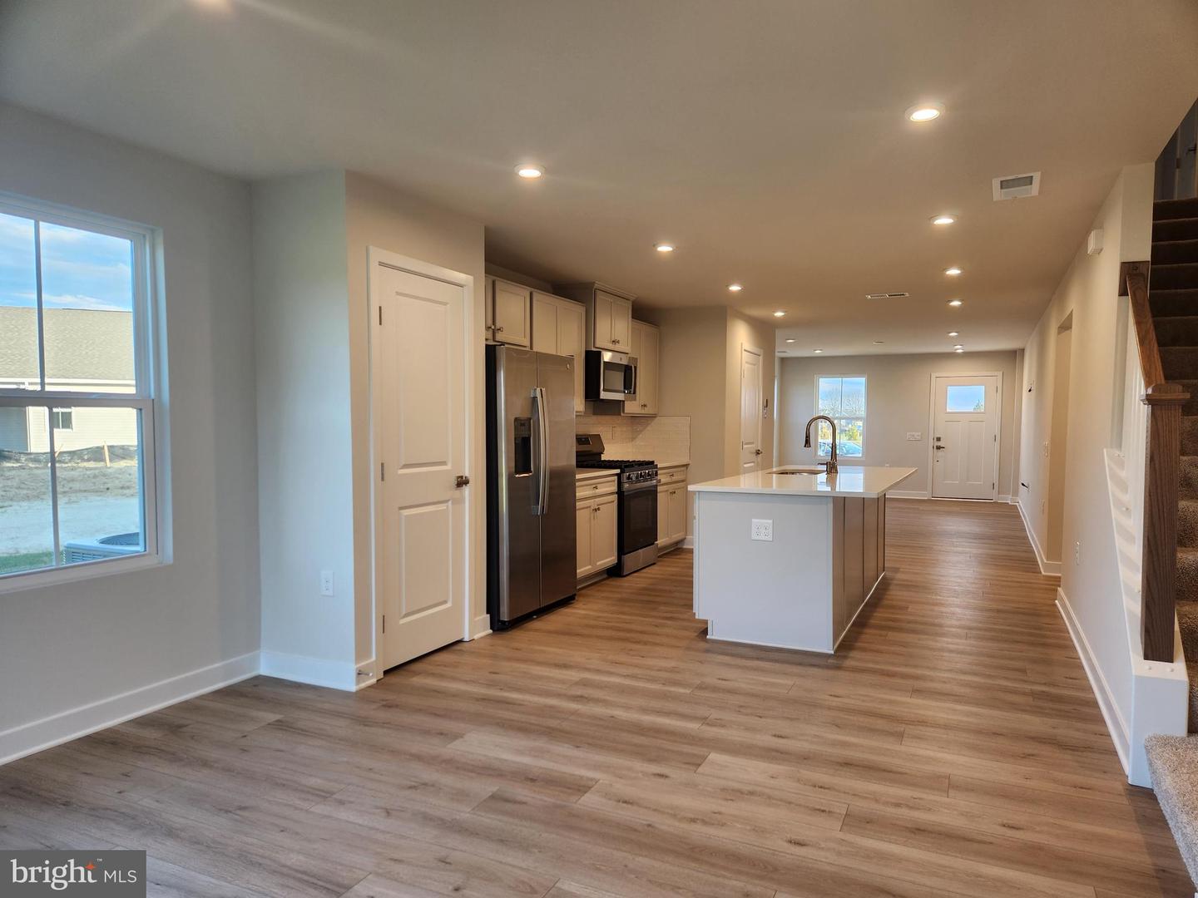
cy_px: 449
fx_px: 796
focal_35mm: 23
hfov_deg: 73.9
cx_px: 599
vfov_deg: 58.9
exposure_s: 1/120
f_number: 1.8
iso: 80
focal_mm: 5.4
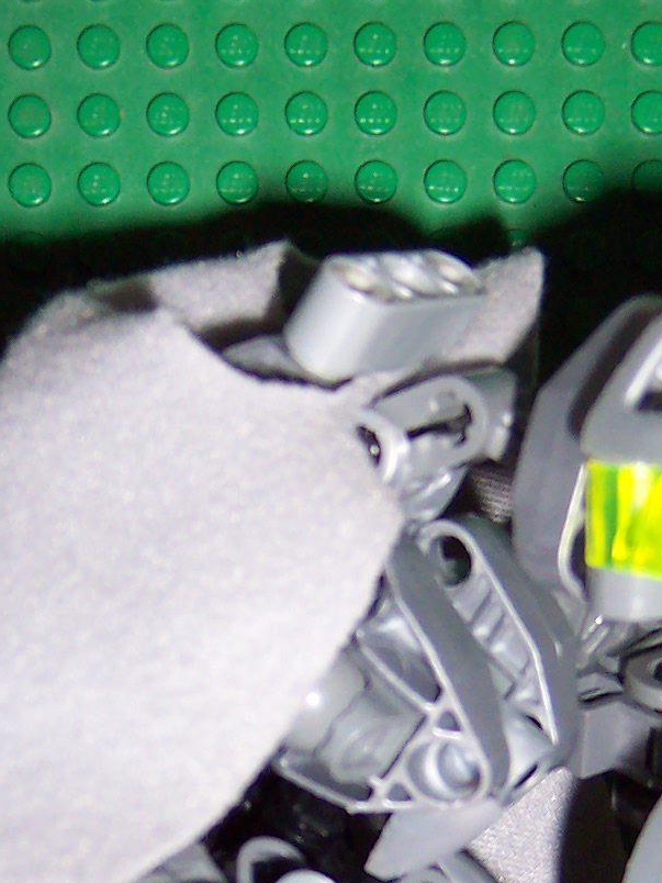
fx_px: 2320
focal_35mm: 91
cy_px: 853
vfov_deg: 20.9
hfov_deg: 16.2
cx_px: 308
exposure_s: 1/60
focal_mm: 5.6
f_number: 2.8
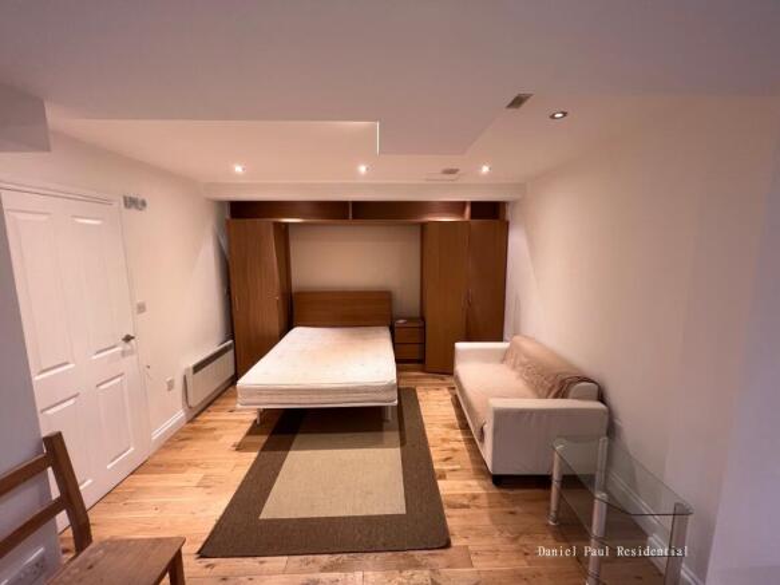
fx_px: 293
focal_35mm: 13
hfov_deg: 106.2
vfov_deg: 89.9
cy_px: 292
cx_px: 390
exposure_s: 1/50
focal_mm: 1.57
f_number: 1.8
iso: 125
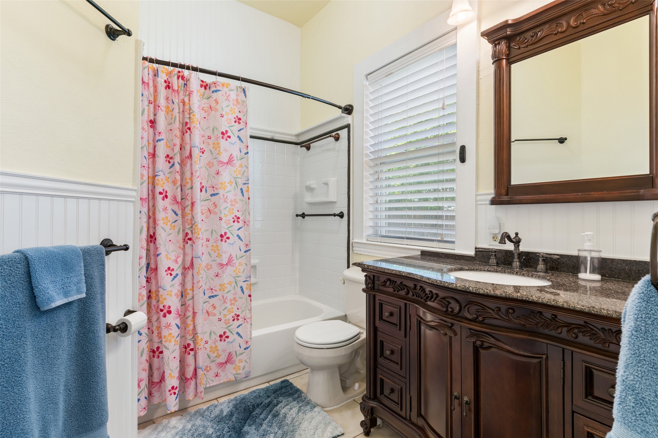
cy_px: 219
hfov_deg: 93.3
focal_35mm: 17
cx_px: 329
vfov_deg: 70.4
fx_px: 311
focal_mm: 17
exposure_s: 1/5
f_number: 10
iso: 400
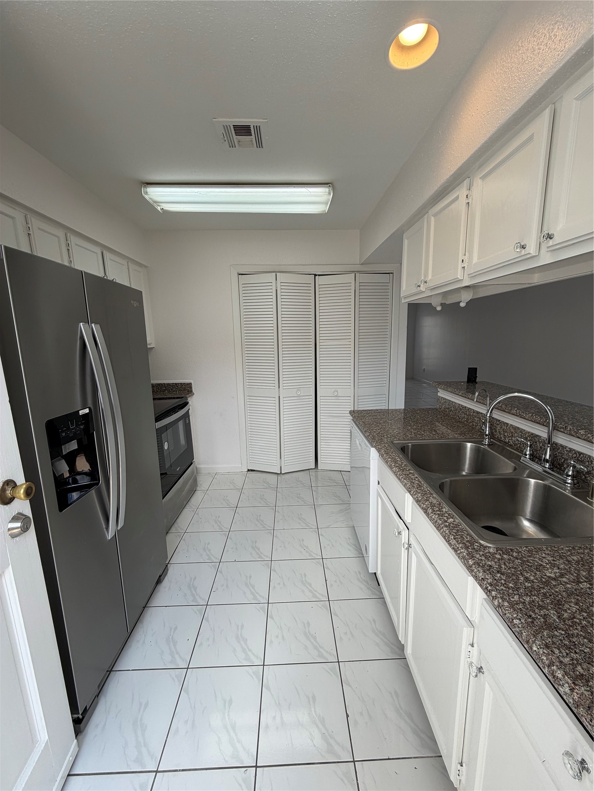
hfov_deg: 85.7
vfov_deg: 102.1
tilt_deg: -10.2
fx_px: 320
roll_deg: +0.7
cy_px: 396
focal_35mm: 14
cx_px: 297
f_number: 2.2
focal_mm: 2.22
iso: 32
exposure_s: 1/120
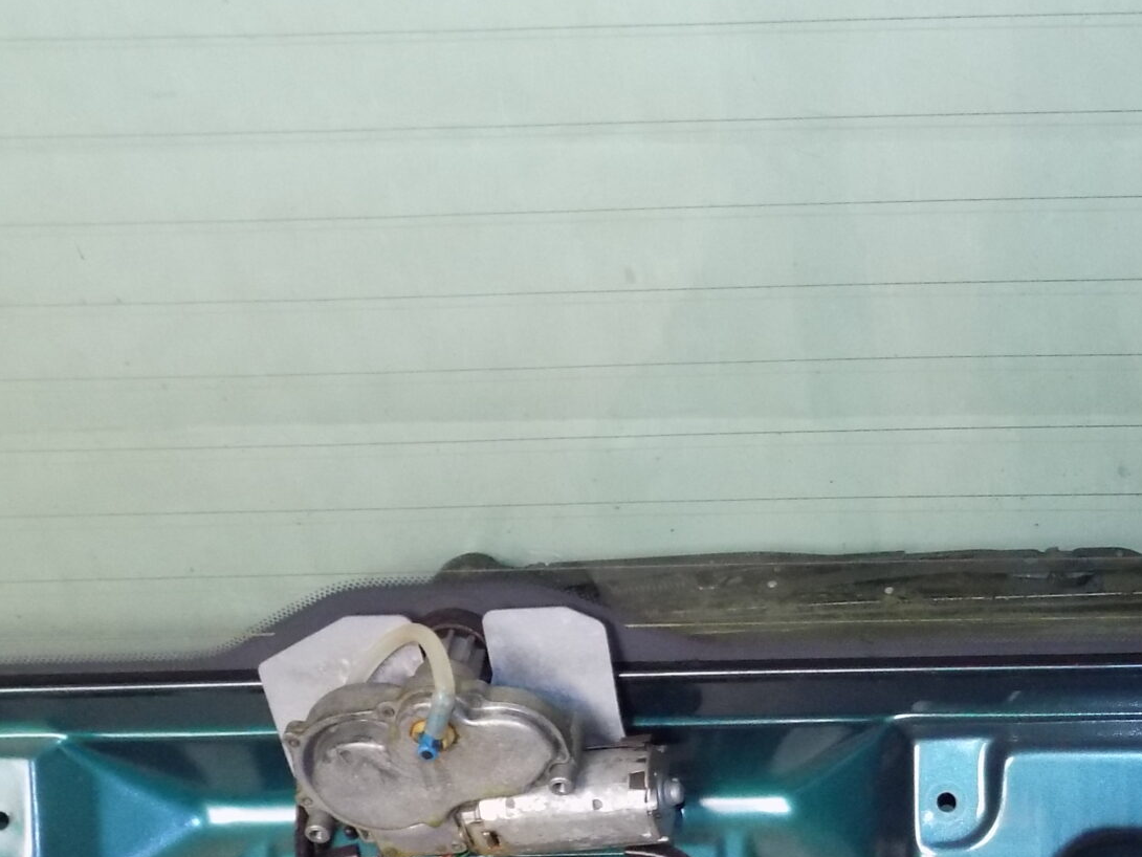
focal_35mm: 54
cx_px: 1022
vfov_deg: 25.2
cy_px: 927
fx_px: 1782
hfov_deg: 33.7
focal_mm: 4
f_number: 3.1
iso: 320
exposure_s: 1/30
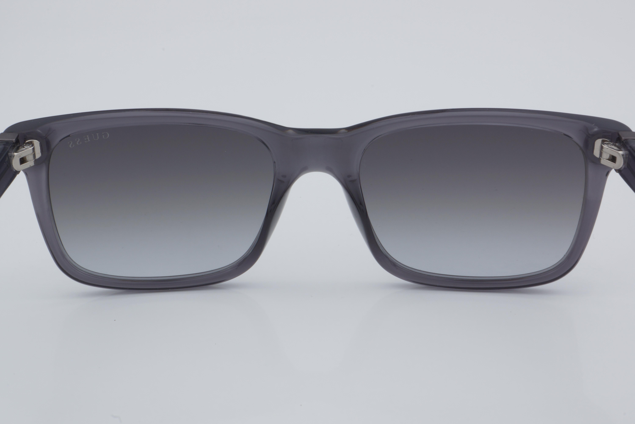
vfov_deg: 20.2
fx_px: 1191
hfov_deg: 29.9
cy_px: 212
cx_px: 318
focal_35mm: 68
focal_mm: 45
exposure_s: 1/4
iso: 100
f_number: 32
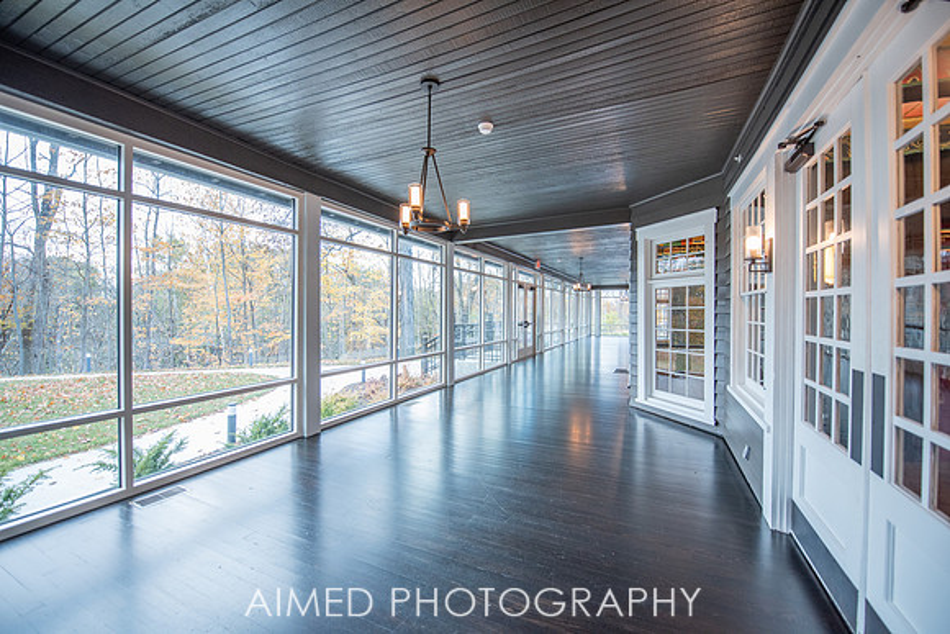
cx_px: 475
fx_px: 370
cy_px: 317
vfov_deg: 81.2
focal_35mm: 14
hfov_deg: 104.2
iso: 800
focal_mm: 14
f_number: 2.8
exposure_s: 1/250
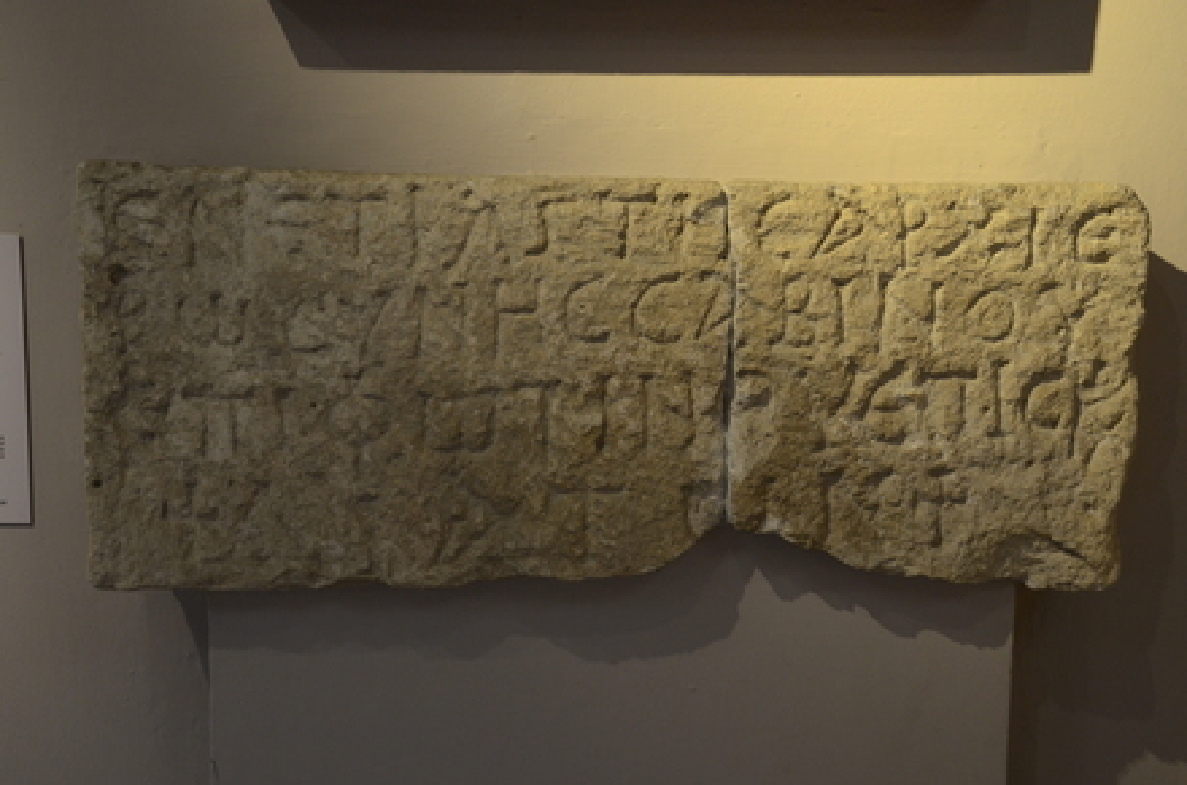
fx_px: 1529
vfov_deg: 28.8
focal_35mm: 46
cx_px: 594
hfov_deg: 42.4
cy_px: 392
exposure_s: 1/40
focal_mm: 31
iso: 1000
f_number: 4
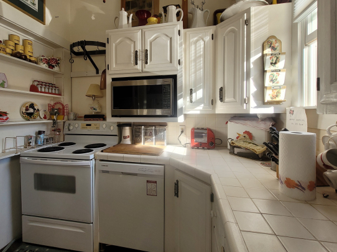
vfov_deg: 77.8
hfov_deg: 94.4
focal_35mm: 16
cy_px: 114
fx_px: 156
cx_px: 160
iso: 64
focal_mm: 1.74
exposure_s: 1/120
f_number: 2.2
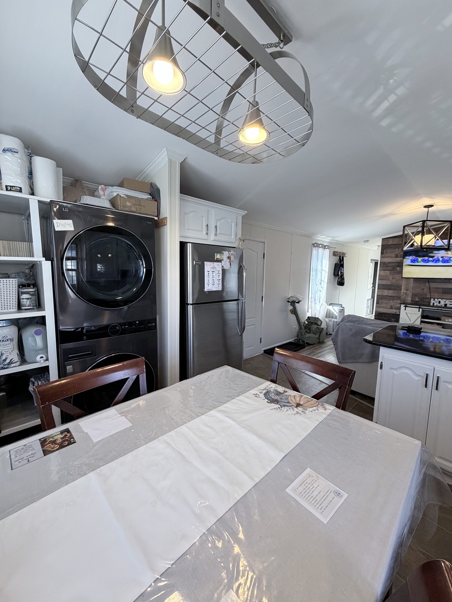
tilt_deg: -5.9
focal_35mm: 14
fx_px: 244
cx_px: 226
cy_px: 301
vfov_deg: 102.1
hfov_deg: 85.7
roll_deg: -1.7
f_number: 2.2
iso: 200
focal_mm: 2.22
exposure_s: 1/120
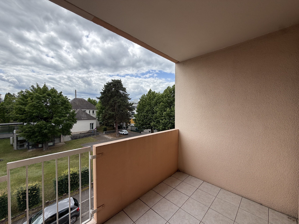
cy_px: 112
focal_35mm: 14
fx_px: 121
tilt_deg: -0.6
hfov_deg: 102.1
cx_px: 150
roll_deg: +0.1
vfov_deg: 85.7
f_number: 2.2
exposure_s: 1/770
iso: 25
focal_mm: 2.22
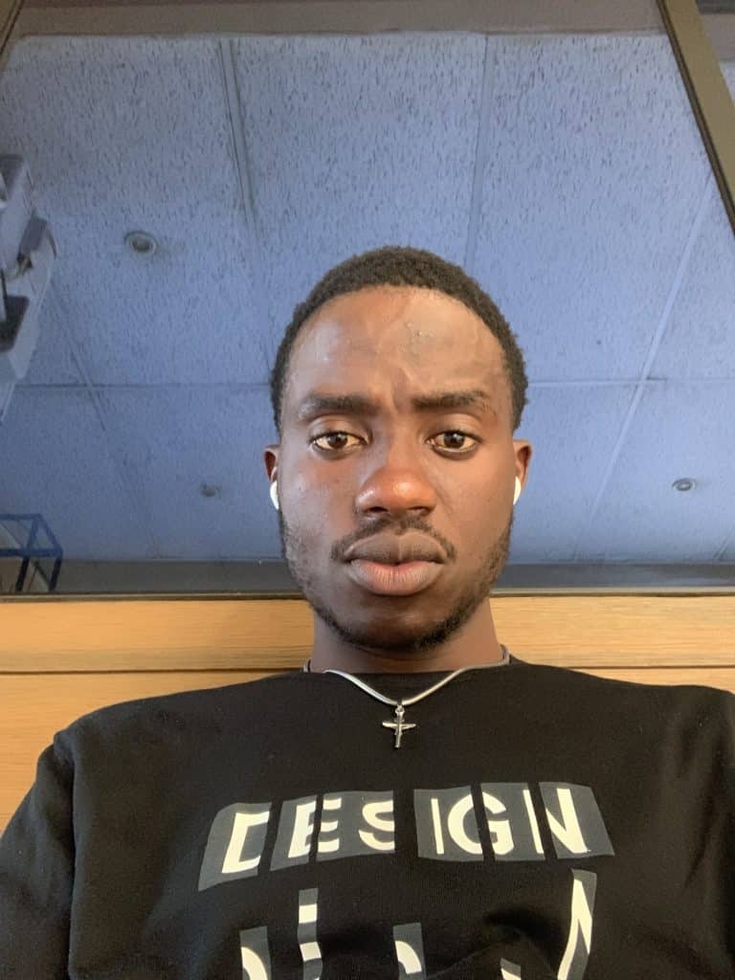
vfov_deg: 56.8
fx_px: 906
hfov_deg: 44.2
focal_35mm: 32
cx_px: 368
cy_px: 490
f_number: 2.2
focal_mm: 2.87
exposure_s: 1/30
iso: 400
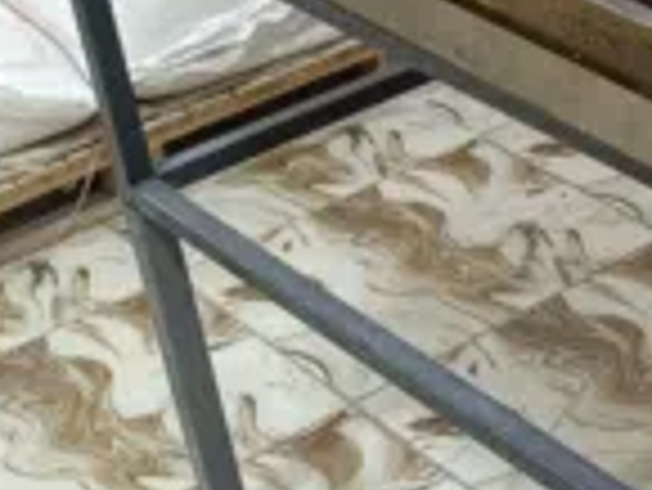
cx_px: 1264
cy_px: -130
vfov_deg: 13.5
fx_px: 1998
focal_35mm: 106
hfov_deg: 15.3
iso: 697
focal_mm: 5.59
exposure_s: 1/50.1
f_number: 1.88
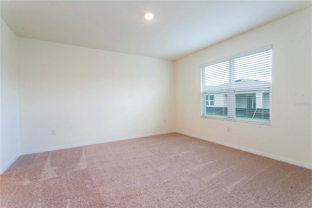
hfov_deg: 93.3
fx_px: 147
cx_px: 156
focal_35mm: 17
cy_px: 104
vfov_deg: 70.4
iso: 800
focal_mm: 17
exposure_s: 1/25
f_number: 22
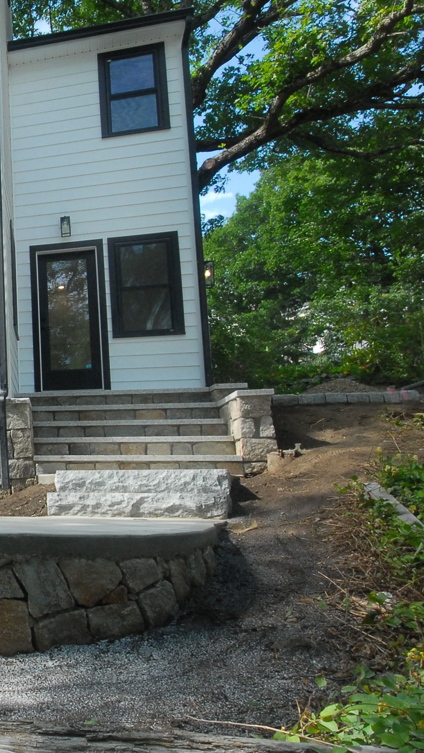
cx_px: -190
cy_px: 380
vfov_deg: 59.5
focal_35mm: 33
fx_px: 660
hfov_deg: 26.9
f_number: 13
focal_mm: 10
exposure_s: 1/100
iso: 400
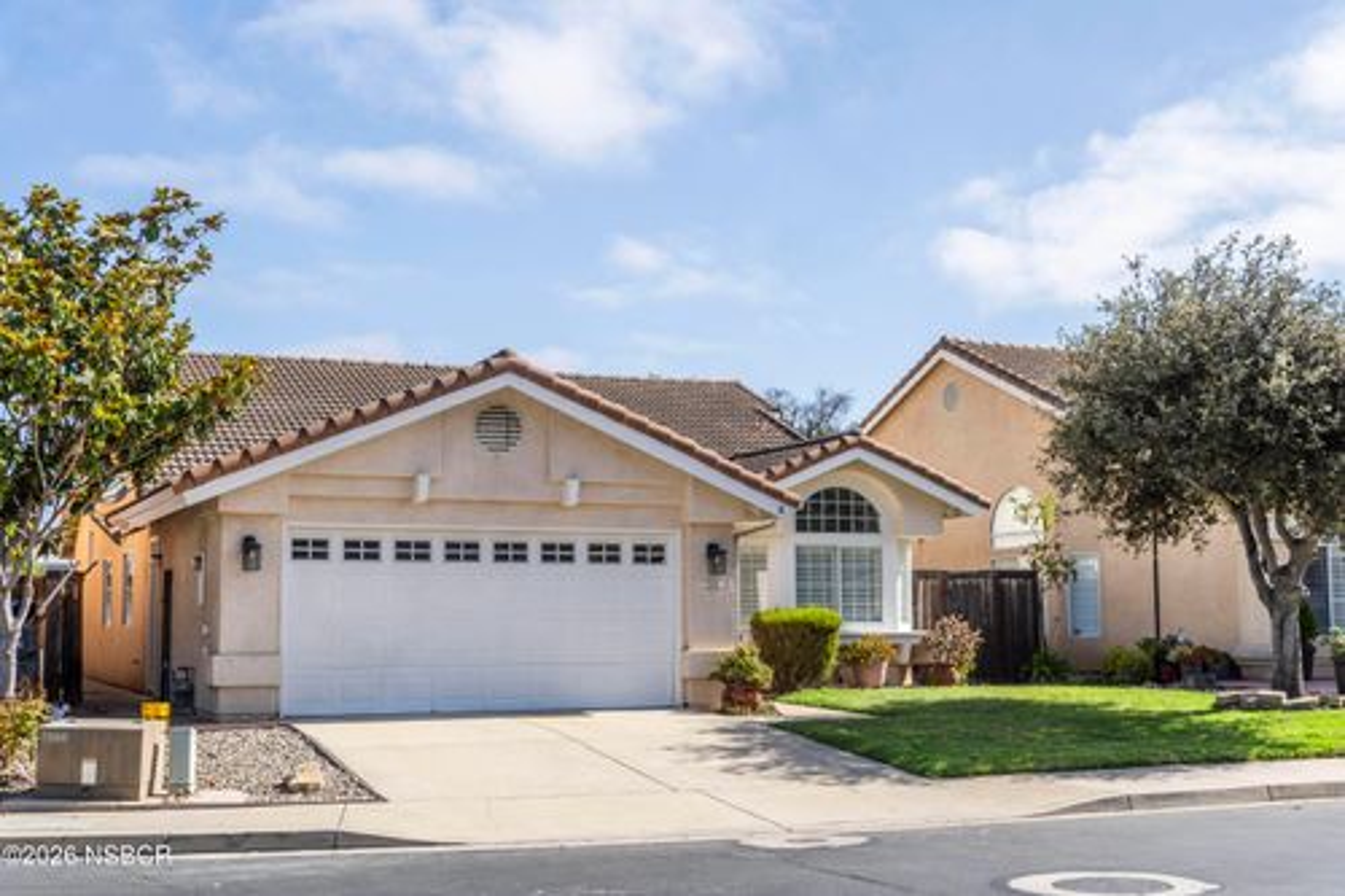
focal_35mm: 45
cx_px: 672
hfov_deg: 43.6
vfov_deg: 29.8
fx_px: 1681
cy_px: 448
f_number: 6.3
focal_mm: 45
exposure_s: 1/320
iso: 100
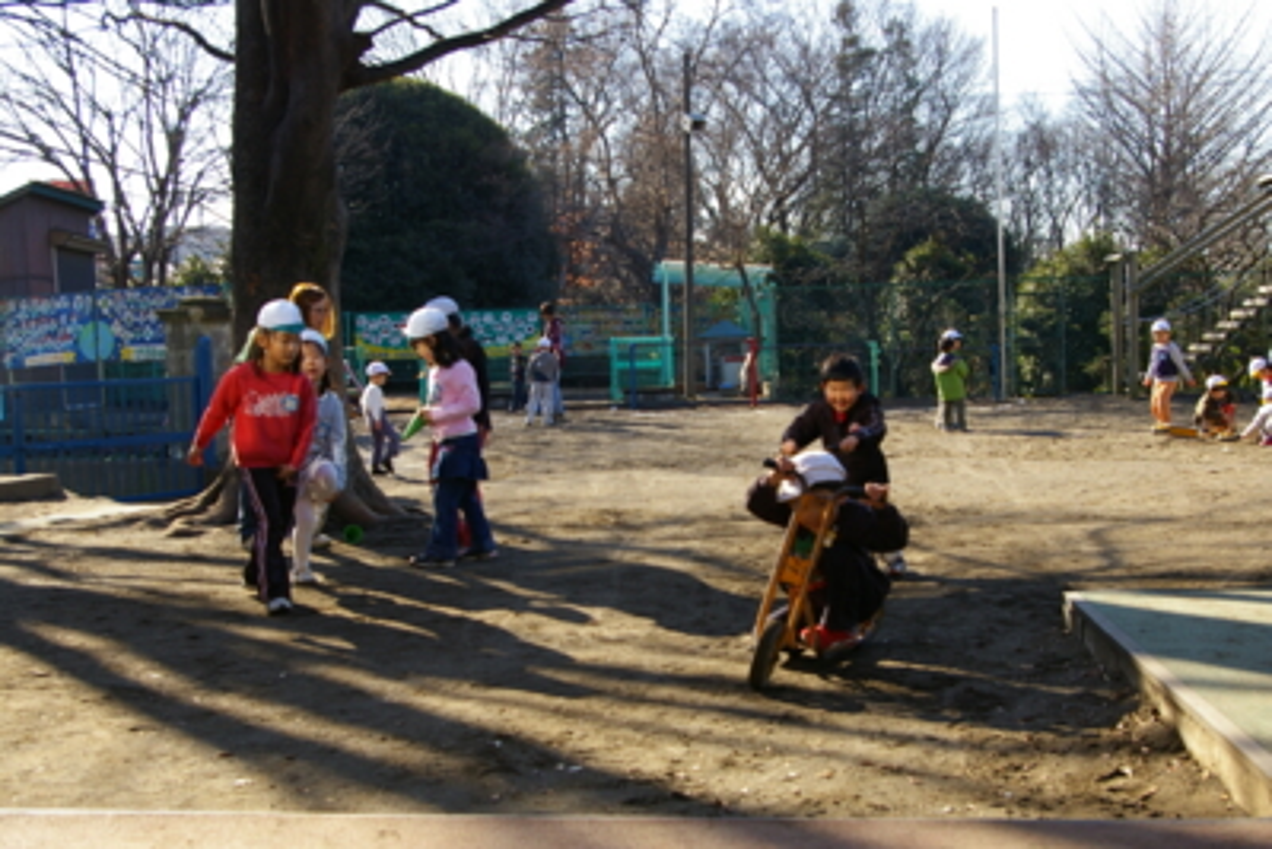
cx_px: 636
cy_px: 424
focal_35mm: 42
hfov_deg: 46.4
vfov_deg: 31.9
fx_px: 1484
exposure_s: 1/180
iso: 200
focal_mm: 28
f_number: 6.7
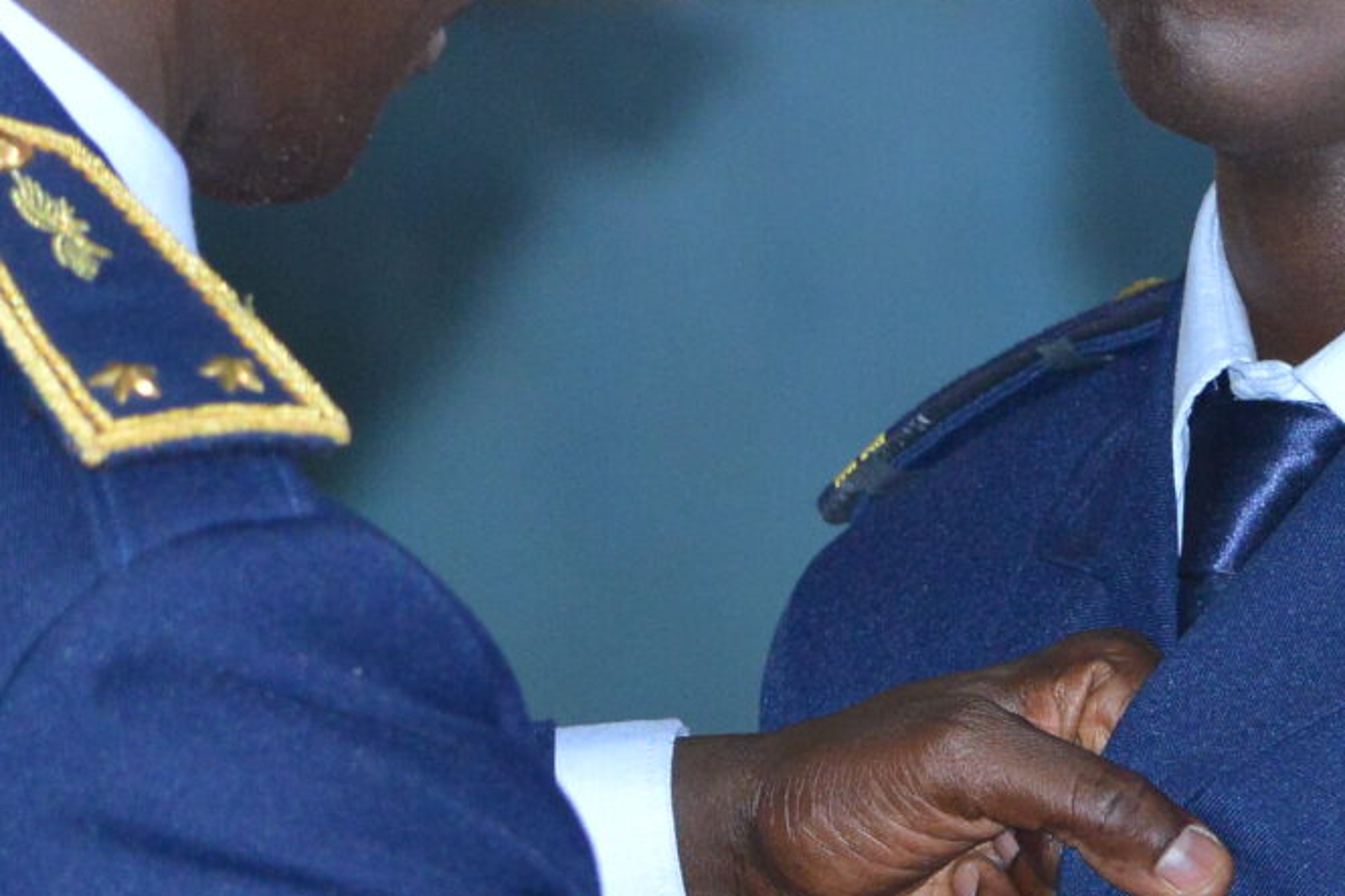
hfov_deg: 2.7
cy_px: 223
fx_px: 28050
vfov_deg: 1.8
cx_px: 1036
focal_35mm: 751
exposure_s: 1/125
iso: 1600
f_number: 8
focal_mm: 195
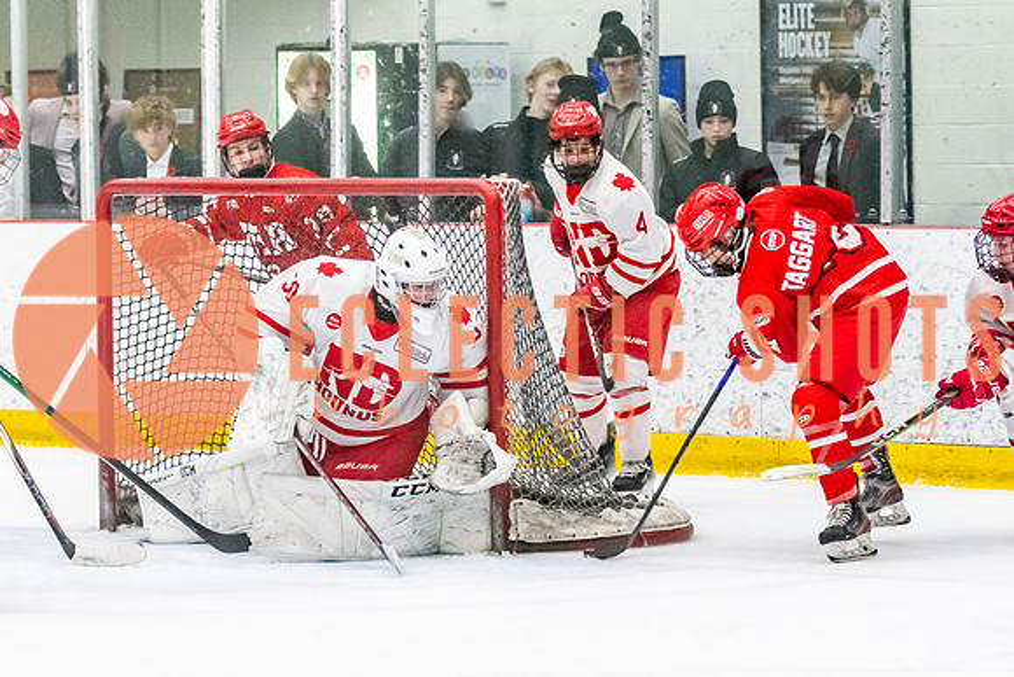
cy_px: 341
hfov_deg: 10.6
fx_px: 5488
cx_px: 631
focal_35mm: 195
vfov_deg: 7.1
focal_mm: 80
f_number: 2.8
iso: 4000
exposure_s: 1/800
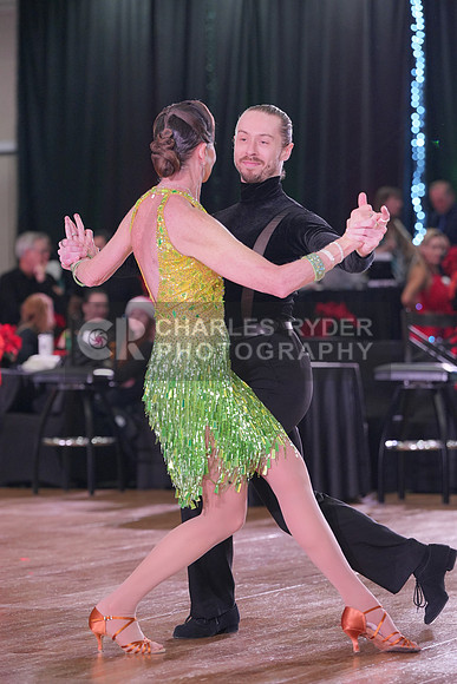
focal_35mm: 137
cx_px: 228
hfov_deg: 10.0
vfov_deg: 15.0
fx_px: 2607
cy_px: 342
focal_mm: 137
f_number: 4
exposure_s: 1/500
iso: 2000
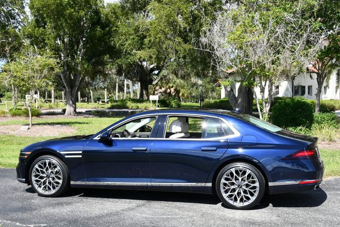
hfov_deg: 41.1
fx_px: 454
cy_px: 114
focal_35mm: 48
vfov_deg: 28.1
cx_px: 170
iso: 180
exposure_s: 1/250
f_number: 8
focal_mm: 24
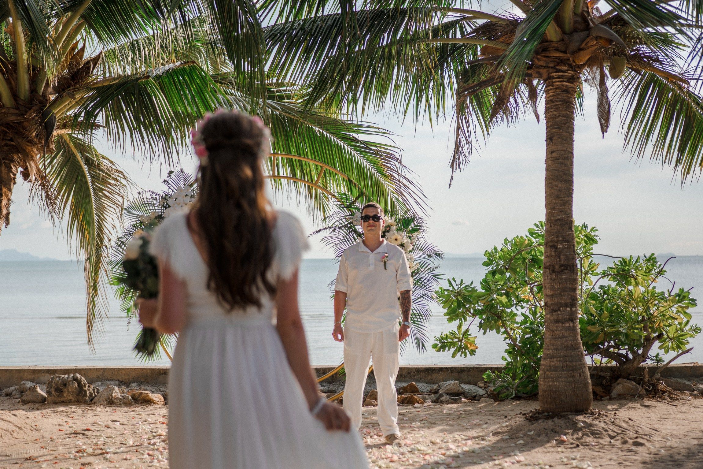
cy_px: 230
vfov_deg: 25.7
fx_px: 1026
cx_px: 364
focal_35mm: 53
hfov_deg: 37.8
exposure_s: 1/3200
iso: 200
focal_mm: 50
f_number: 2.2
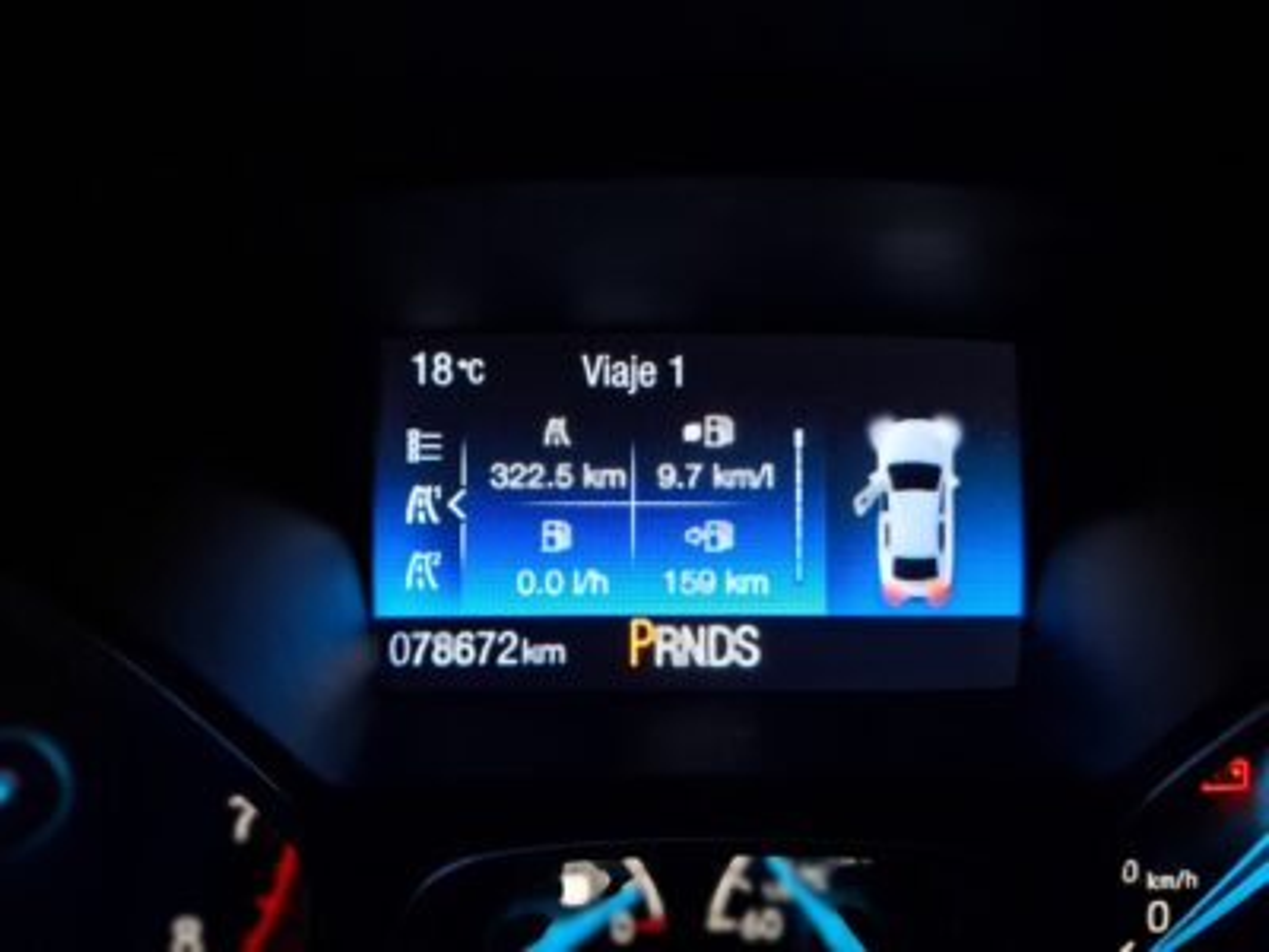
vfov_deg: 58.9
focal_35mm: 23
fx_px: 843
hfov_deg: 73.9
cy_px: 476
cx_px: 634
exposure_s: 1/24
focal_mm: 5.54
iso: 640
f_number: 1.8
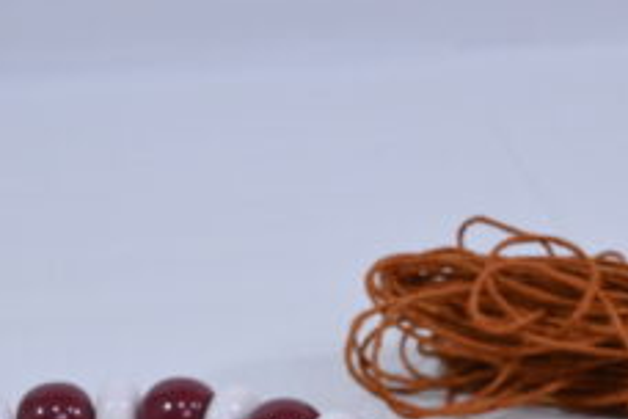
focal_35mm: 100
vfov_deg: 13.3
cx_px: 452
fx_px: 1744
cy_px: 522
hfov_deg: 20.3
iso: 640
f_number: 8
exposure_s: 1/125
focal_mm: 38
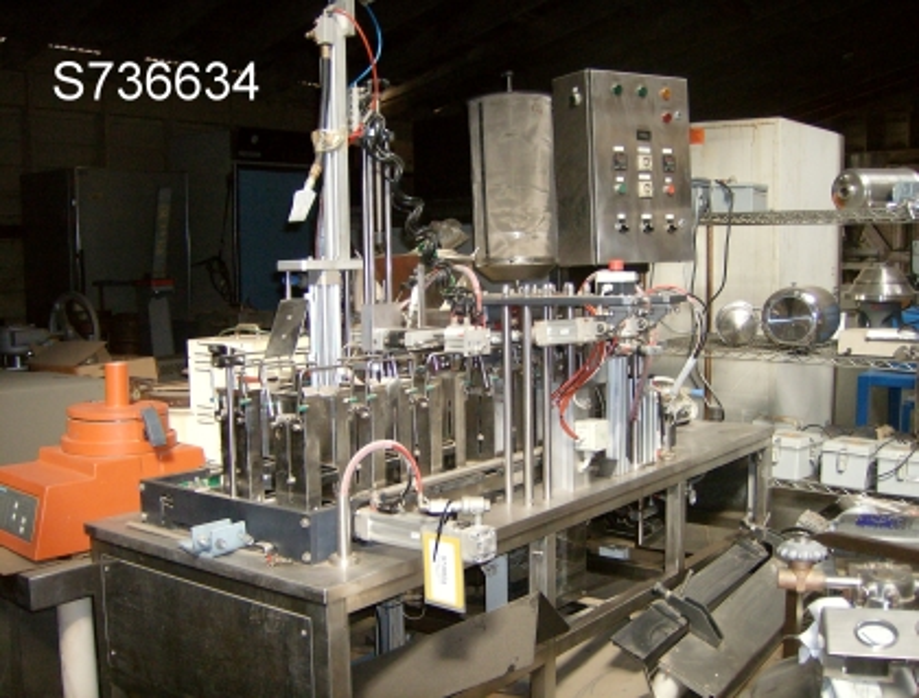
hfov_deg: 51.1
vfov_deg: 40.0
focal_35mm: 36
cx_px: 460
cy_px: 349
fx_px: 960
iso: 200
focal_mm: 6
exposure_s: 1/60
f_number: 2.8
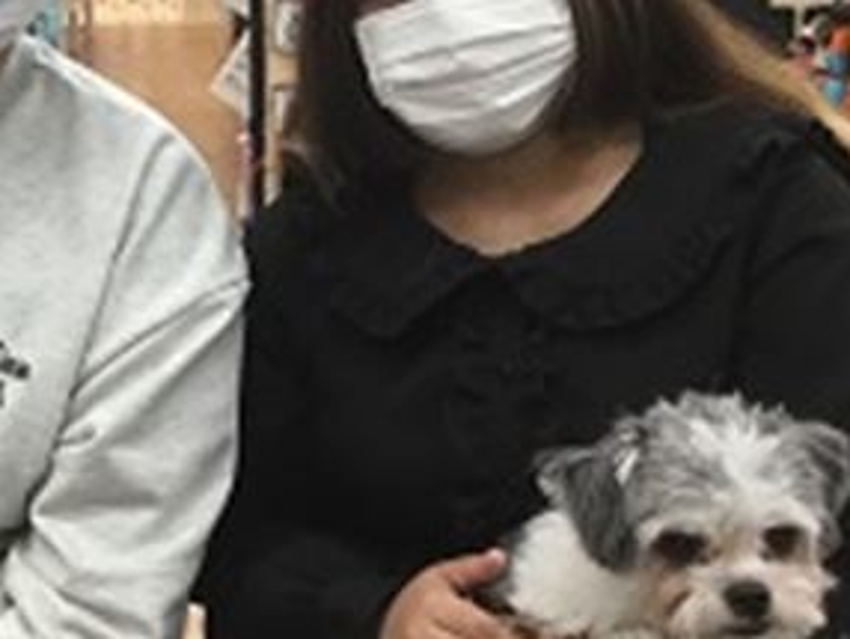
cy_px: 143
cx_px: 175
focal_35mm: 65
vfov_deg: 22.4
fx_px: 1597
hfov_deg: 29.2
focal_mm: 3.3
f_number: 2.4
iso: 80
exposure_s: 1/33
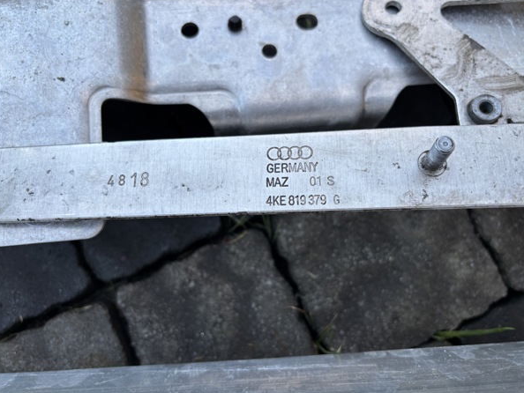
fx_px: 424
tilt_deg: -80.1
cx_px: 263
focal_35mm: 28
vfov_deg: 49.8
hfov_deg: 63.4
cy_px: 204
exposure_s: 1/121
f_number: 1.6
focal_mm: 5.96
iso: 50
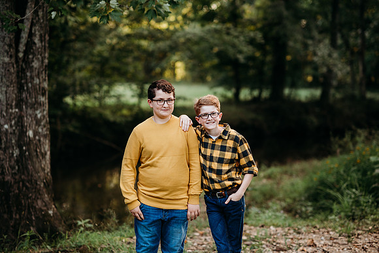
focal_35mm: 85
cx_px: 190
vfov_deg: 16.1
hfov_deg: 23.9
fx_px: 895
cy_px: 126
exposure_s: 1/200
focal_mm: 85
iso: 125
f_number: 2.2
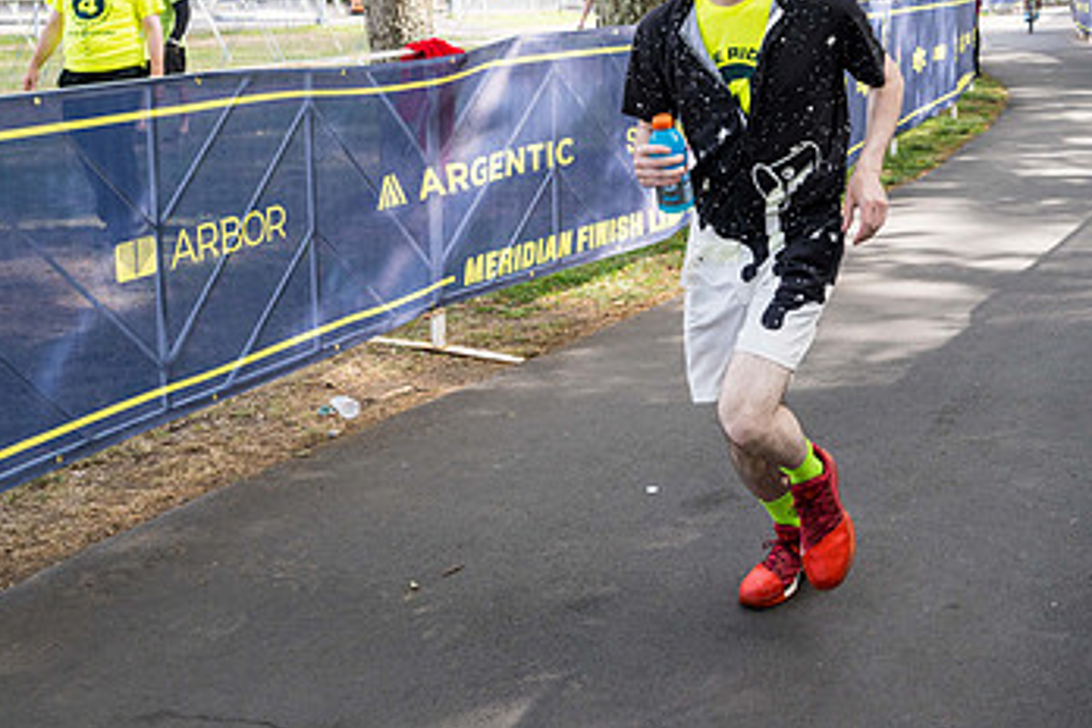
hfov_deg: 38.7
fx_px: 1517
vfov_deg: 26.5
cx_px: 797
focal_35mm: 50
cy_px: 140
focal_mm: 30
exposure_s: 1/500
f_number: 4
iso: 320
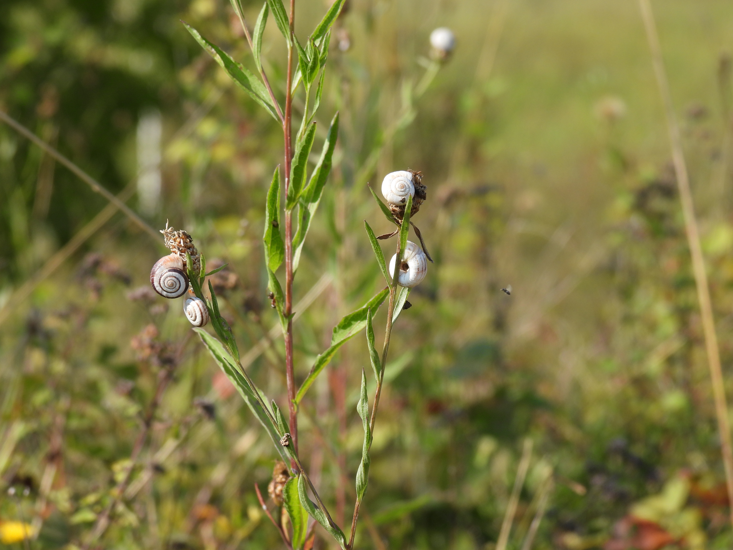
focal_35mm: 200
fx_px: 4235
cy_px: 275
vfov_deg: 7.4
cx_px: 366
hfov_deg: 9.9
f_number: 4.5
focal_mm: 35.7
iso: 100
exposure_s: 1/500
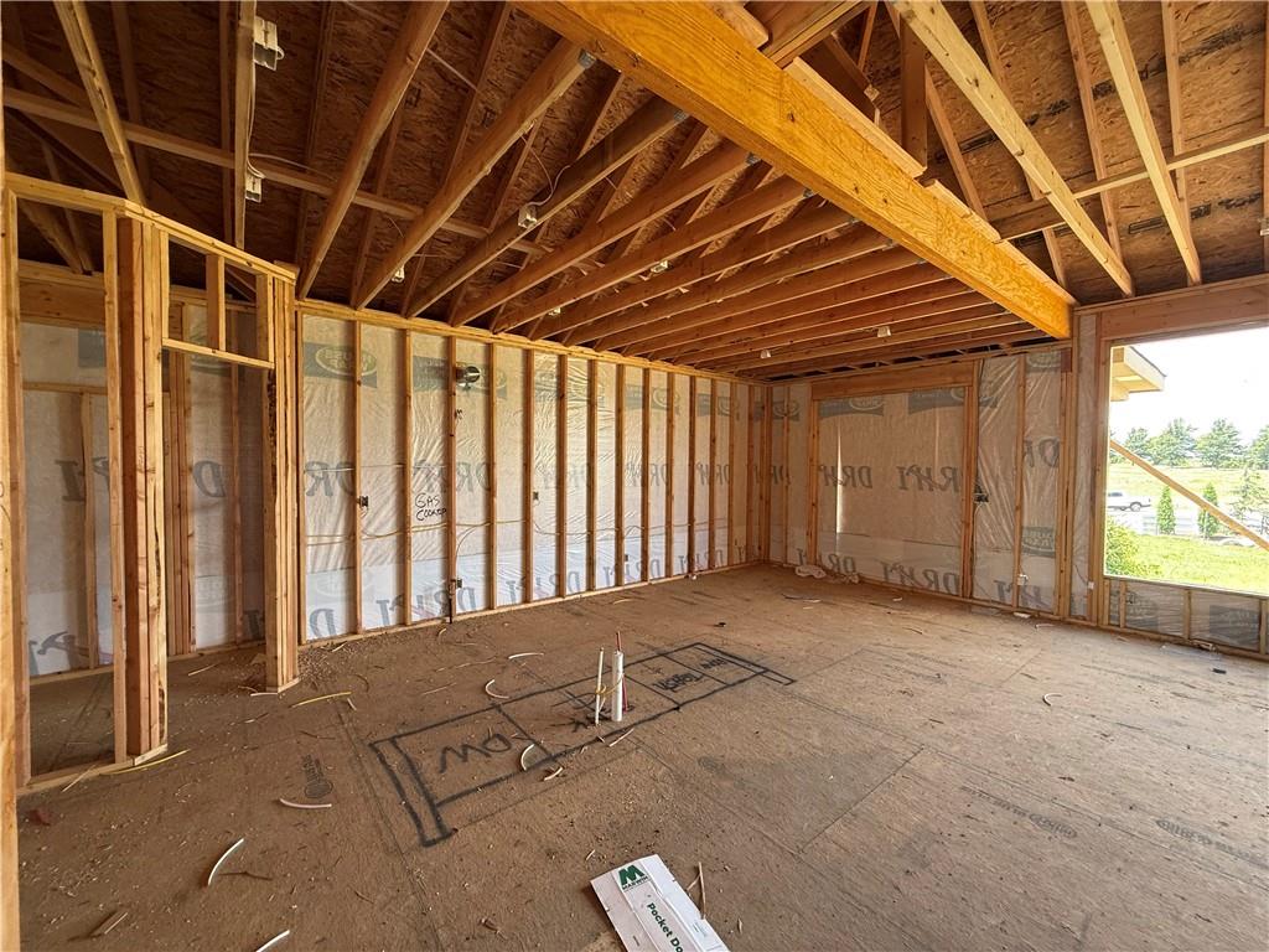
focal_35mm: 14
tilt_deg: -0.1
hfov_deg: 102.1
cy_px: 476
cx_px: 634
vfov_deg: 85.7
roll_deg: -0.3
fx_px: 513
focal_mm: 2.22
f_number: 2.2
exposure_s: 1/99
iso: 160
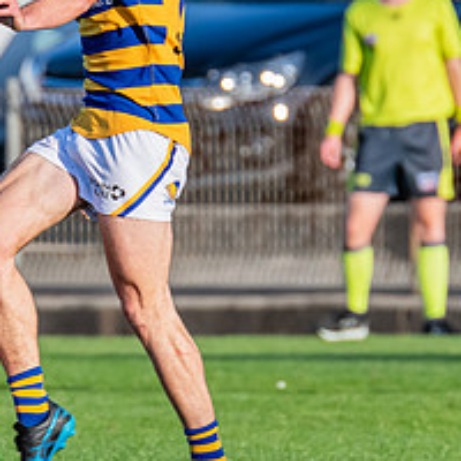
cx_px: 3
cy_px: 144
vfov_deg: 1.2
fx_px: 21787
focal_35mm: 1446
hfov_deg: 1.2
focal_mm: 380
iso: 800
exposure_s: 1/1600
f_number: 7.1
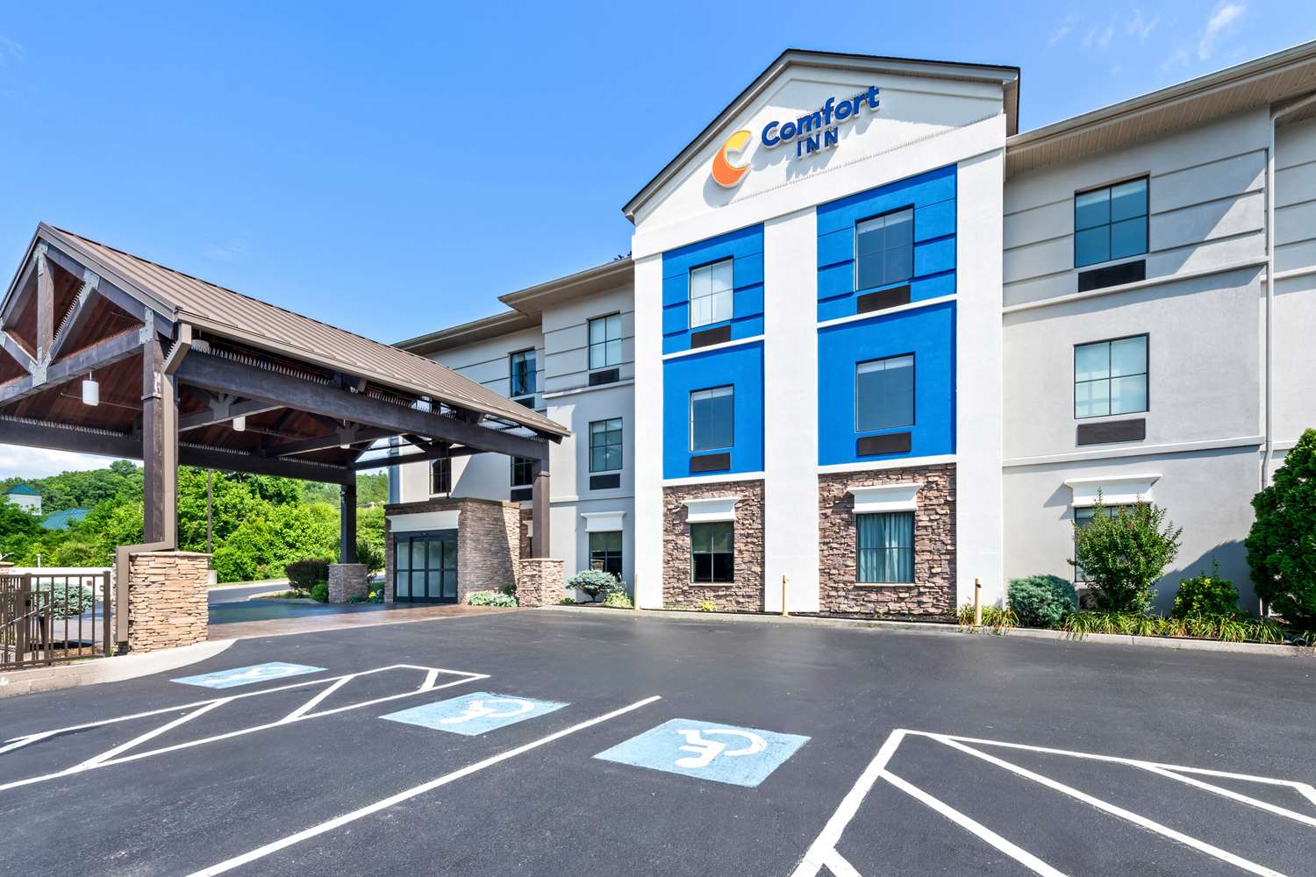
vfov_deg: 81.2
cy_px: 438
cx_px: 658
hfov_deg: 104.3
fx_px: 512
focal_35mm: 14
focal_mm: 14
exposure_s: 1/30
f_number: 14
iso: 100
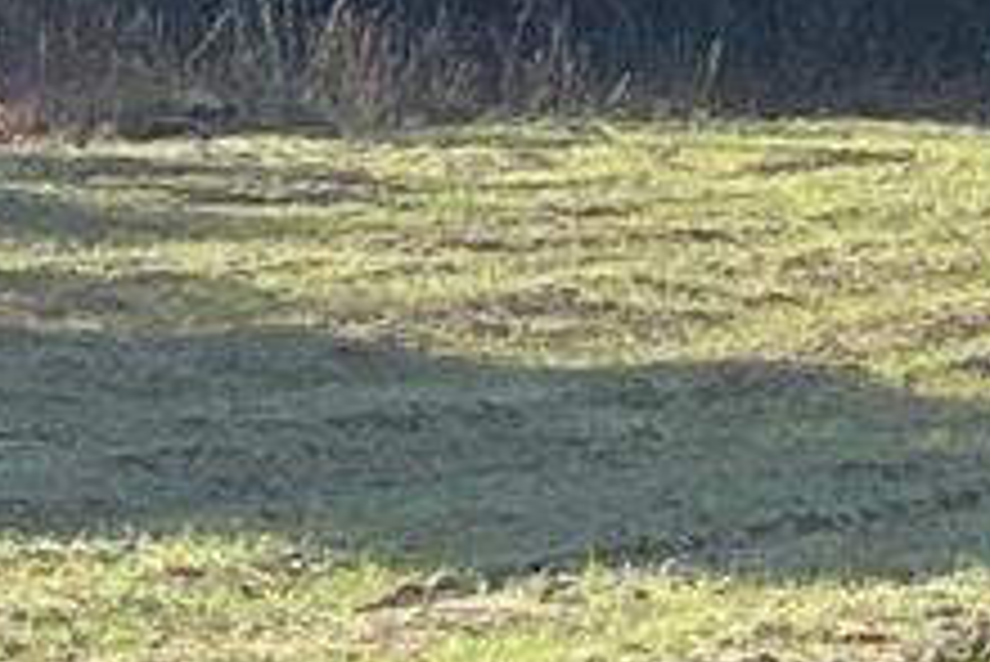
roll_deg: -1.2
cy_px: 243
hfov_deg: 3.6
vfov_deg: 2.4
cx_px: 261
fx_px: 15602
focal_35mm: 567
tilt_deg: -0.3
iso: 25
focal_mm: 6
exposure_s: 1/705
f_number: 2
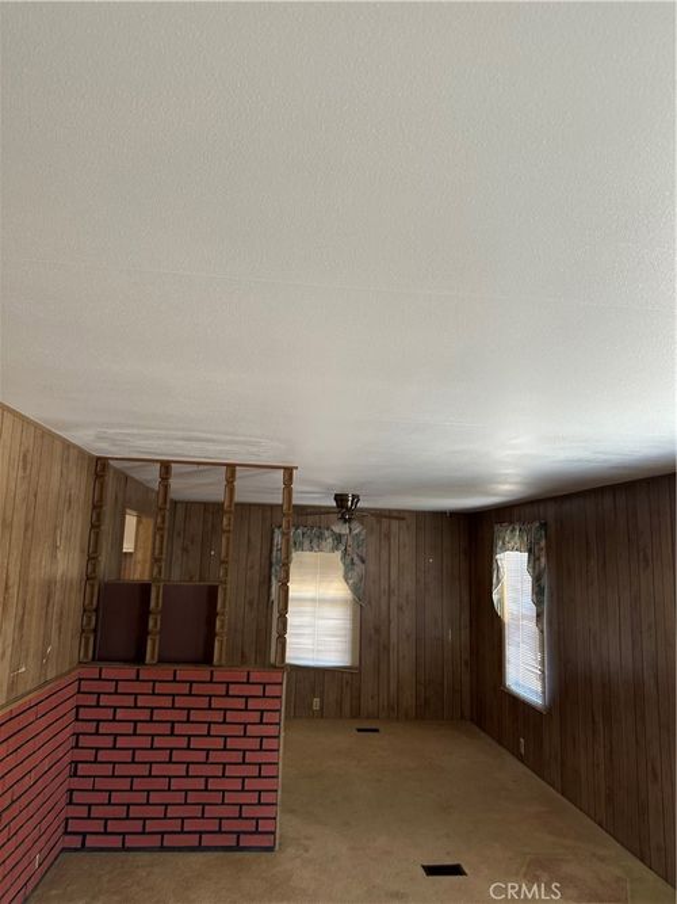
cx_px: 338
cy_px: 452
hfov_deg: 56.8
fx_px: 626
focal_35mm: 24
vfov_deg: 71.6
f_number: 1.78
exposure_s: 1/60
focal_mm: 6.86
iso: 160
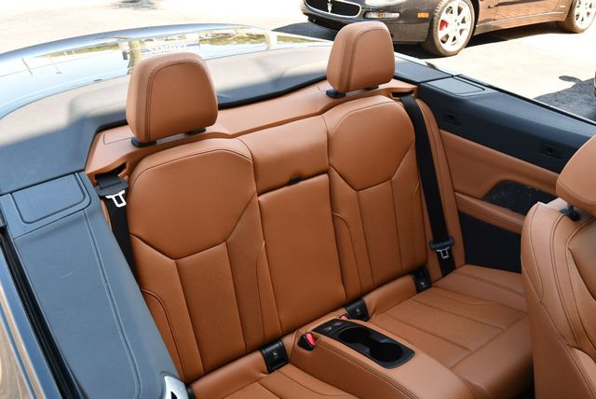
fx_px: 597
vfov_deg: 36.9
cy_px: 200
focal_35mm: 36
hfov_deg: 53.1
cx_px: 298
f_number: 5.6
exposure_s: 1/250
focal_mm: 18
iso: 400
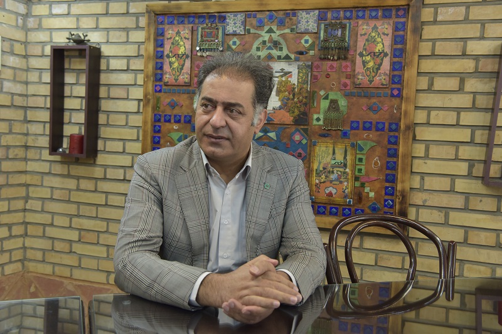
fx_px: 530
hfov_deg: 50.7
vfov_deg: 35.0
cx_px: 251
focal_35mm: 38
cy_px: 167
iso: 1000
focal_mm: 38
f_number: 5.6
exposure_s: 1/80
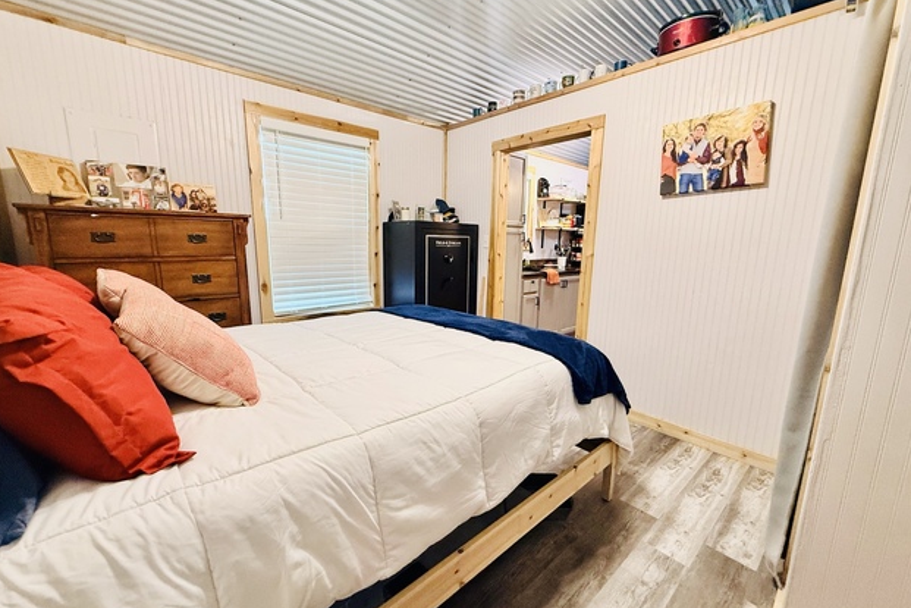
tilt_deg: -9.3
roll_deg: -0.7
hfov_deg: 100.4
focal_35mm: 15
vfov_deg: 77.3
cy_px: 307
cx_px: 465
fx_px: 380
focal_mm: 2.22
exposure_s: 1/60
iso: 400
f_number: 2.2
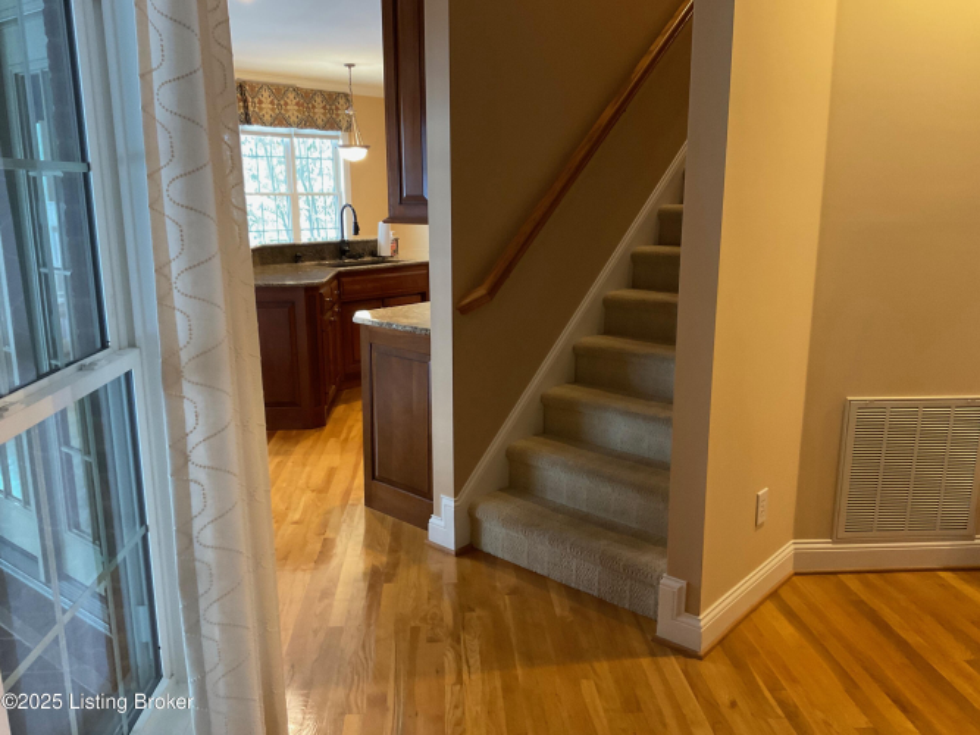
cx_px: 490
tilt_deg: -13.0
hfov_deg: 61.7
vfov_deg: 48.2
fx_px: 821
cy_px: 368
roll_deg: +0.5
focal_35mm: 29
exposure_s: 1/40
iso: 200
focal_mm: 3
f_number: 1.8
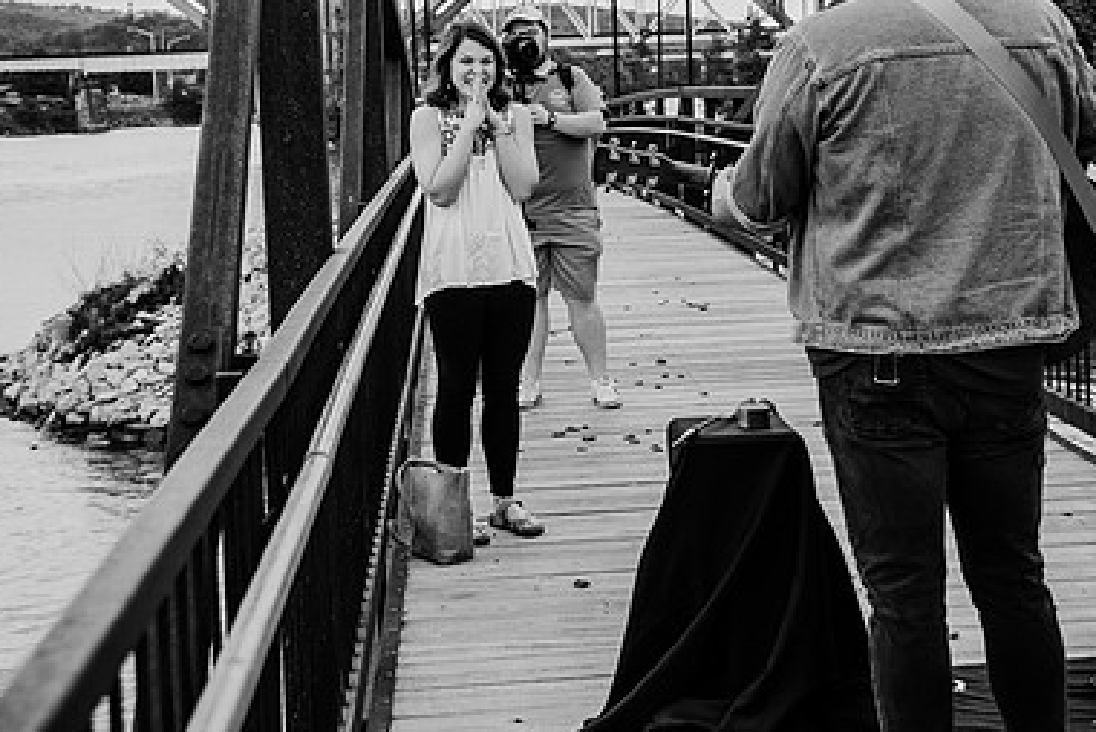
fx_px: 1767
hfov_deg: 34.4
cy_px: 189
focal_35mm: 58
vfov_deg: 23.2
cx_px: 609
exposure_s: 1/640
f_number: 4
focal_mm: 38
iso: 400
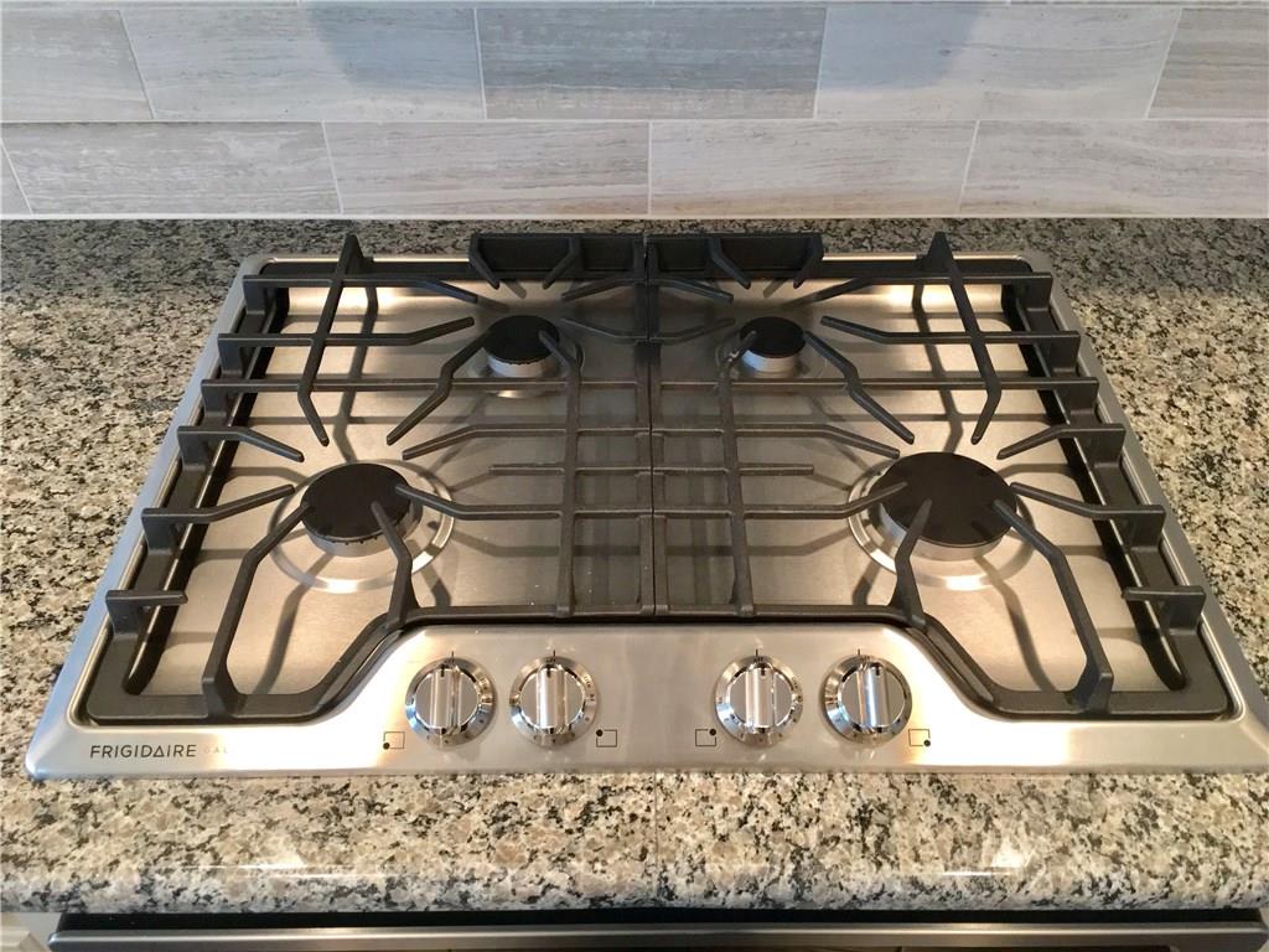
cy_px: 476
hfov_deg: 61.7
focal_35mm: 29
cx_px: 634
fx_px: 1063
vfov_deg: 48.2
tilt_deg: -45.4
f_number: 2.2
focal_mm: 4.15
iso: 200
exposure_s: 1/20
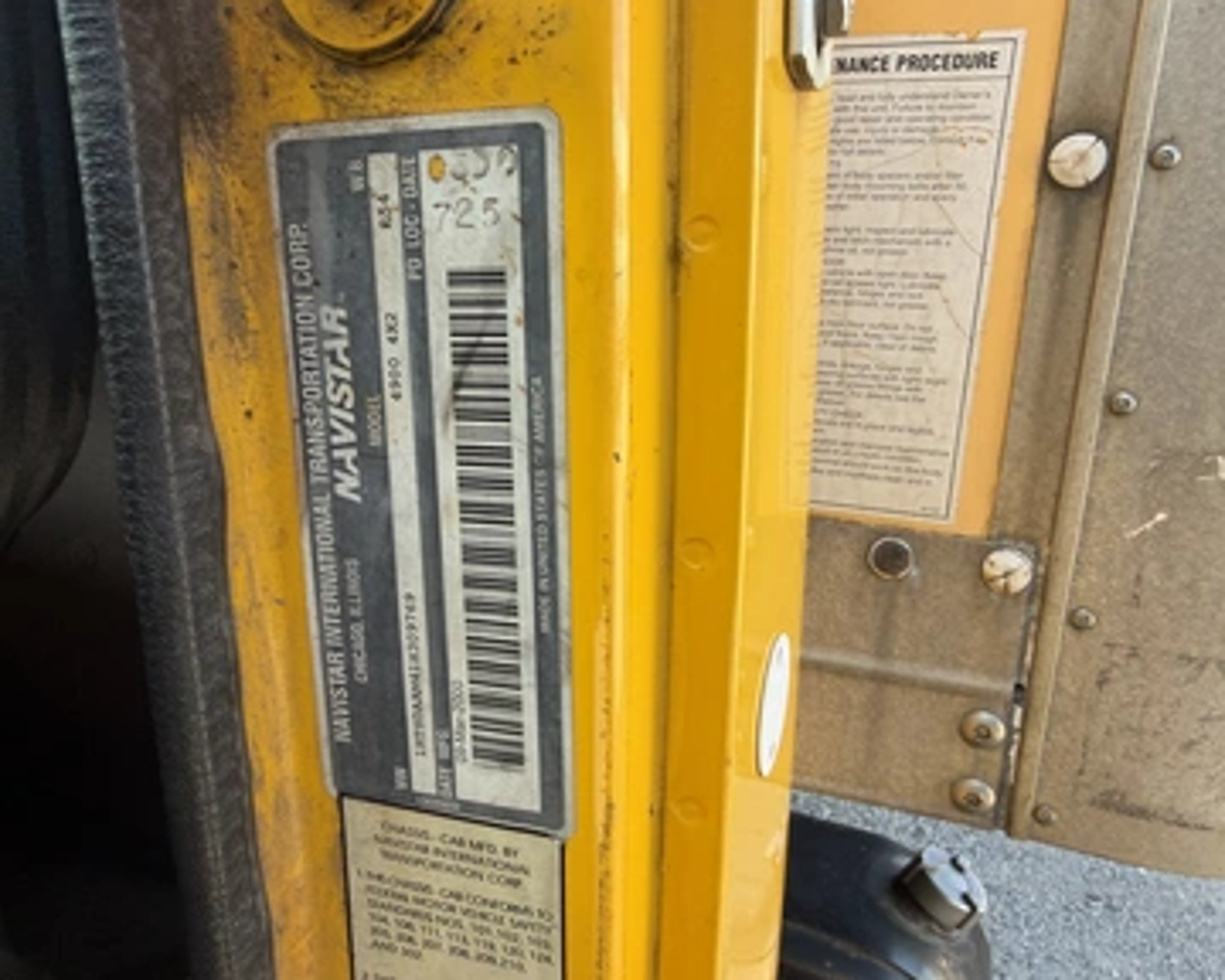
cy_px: 490
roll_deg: -1.6
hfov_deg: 66.0
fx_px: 943
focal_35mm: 26
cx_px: 626
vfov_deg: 54.9
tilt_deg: -20.3
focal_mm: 2.22
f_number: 2.2
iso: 40
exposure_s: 1/136
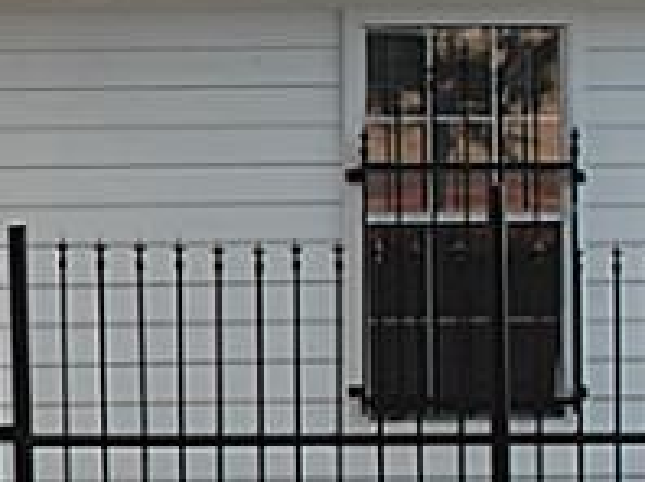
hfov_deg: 9.8
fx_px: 3610
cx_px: -417
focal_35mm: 194
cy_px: 405
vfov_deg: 7.6
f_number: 5.6
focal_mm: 26
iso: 200
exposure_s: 1/125
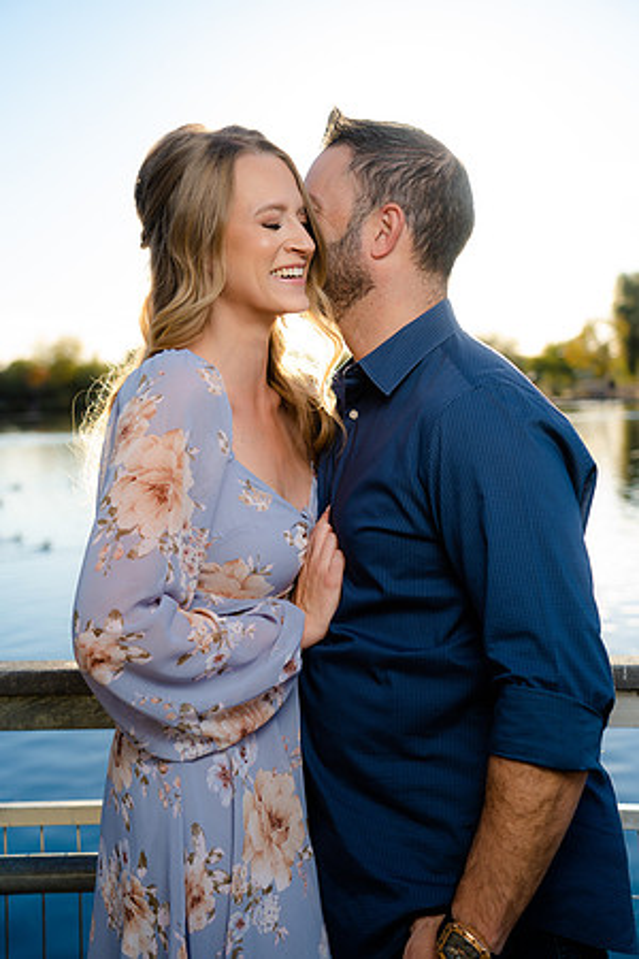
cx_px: 320
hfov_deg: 27.5
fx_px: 1305
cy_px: 480
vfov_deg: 40.3
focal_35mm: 49
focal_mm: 49
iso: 50
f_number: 4
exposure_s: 1/250
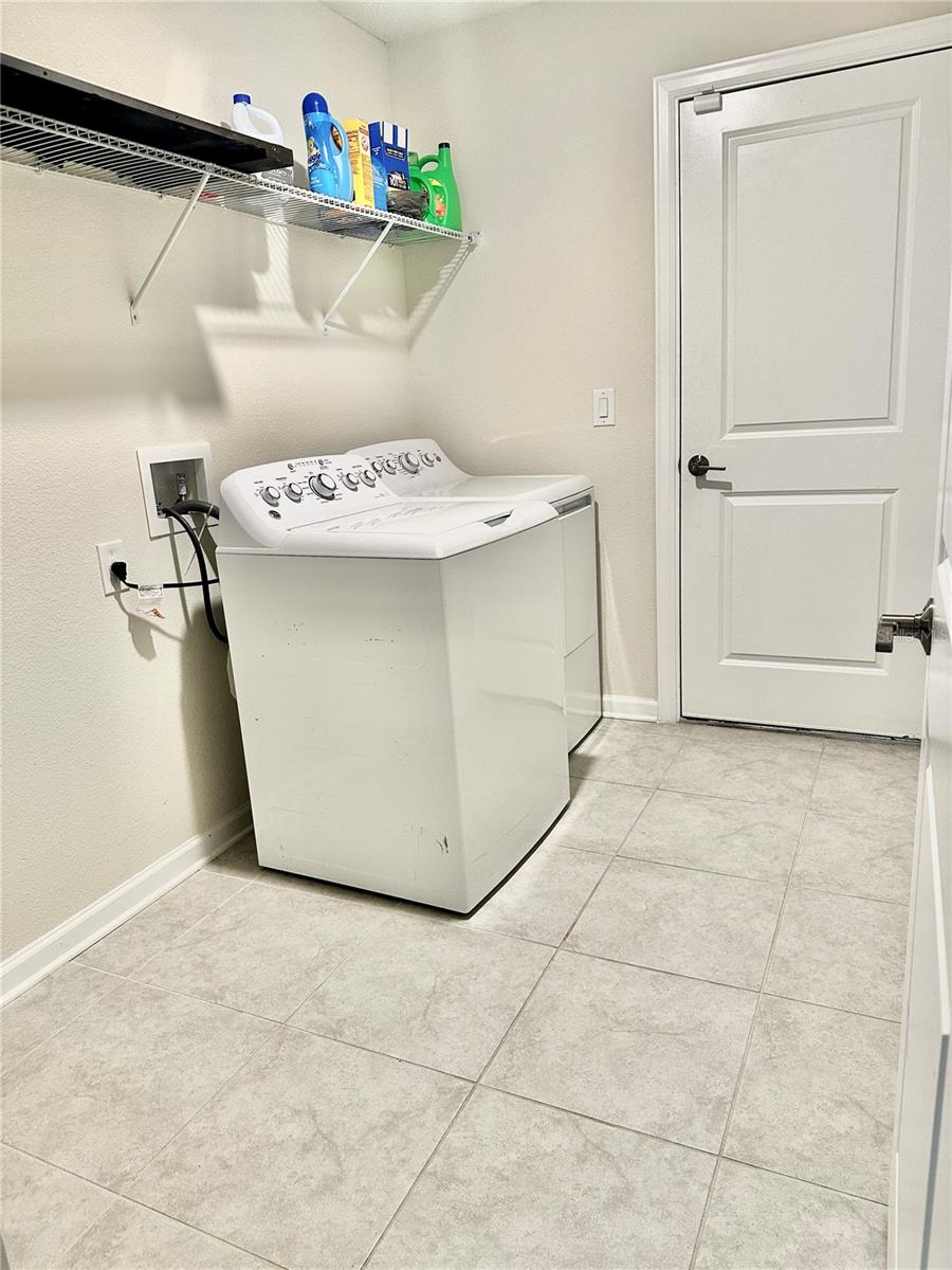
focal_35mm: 24
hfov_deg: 56.8
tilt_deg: -14.3
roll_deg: +3.5
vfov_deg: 71.6
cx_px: 476
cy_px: 635
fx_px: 880
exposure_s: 1/60
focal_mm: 6.86
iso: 200
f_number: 1.78
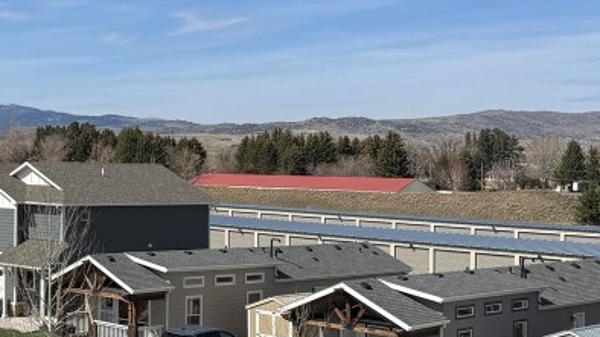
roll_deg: -0.9
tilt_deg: +2.1
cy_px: 116
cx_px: -64
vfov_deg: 17.7
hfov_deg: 28.2
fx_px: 1081
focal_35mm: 68
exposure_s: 1/6711
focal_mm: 6.76
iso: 80
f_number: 1.78
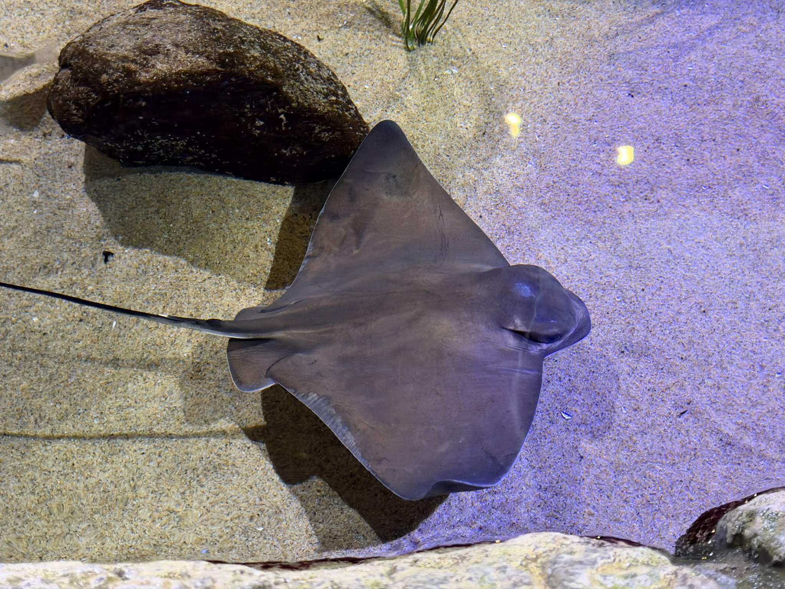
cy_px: 294
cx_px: 392
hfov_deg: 39.7
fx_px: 1089
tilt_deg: -52.7
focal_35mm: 48
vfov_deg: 30.3
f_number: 1.48
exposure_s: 1/37
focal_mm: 6.93
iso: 320
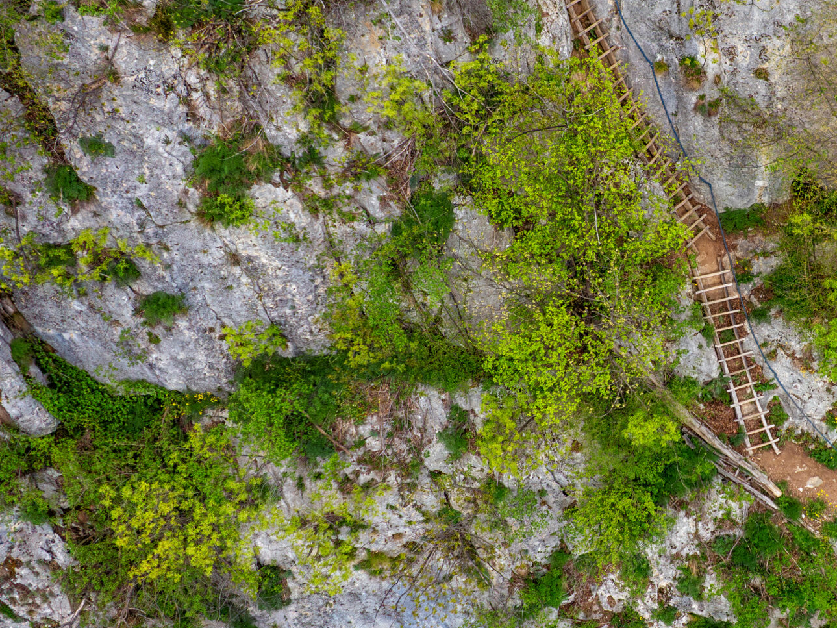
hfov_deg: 41.9
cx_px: 718
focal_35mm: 42
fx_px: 1016
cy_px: 302
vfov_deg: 34.4
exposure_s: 1/1600
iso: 100
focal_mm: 8.38
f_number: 2.8
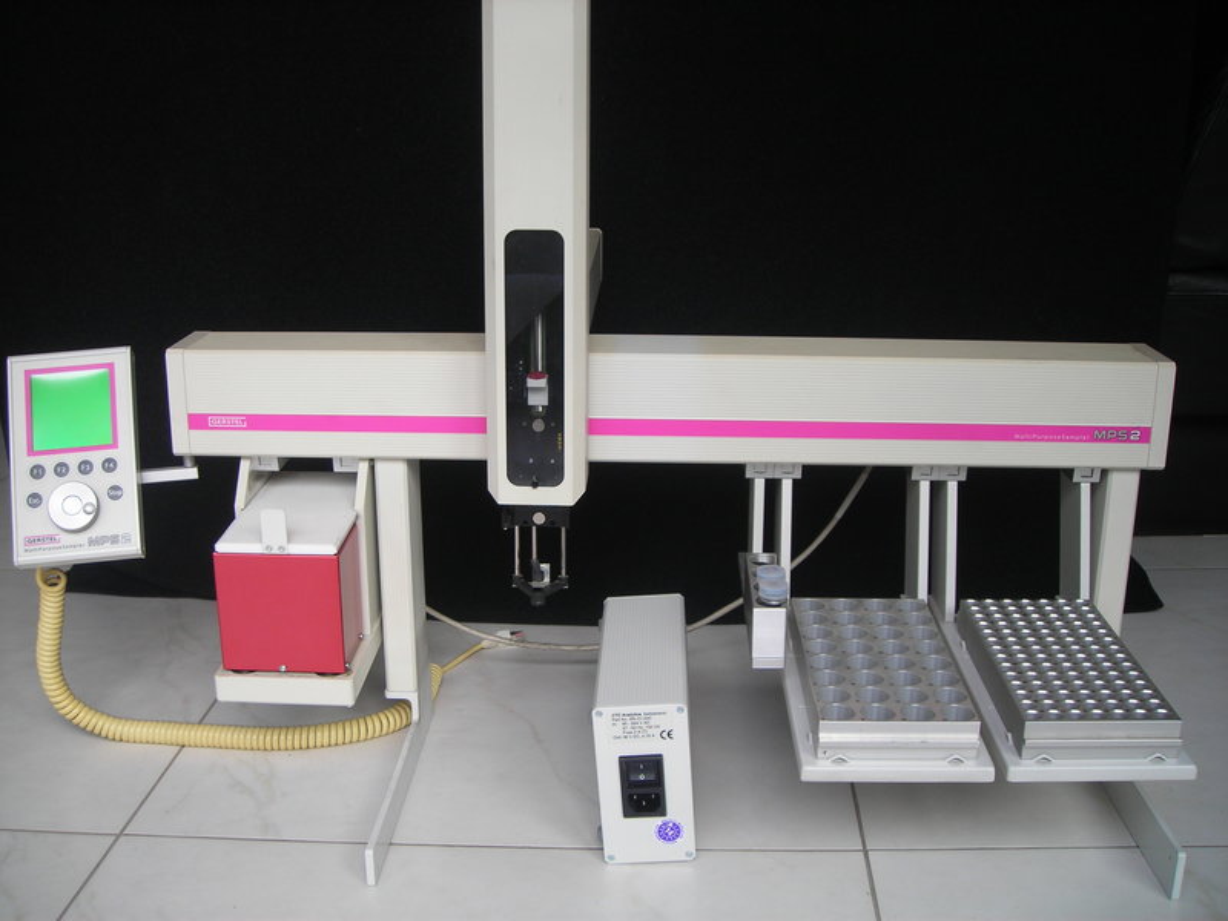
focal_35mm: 38
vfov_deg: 37.7
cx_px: 614
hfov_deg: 49.0
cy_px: 460
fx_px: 1348
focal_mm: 6.3
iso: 50
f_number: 3.2
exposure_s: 1/34.8
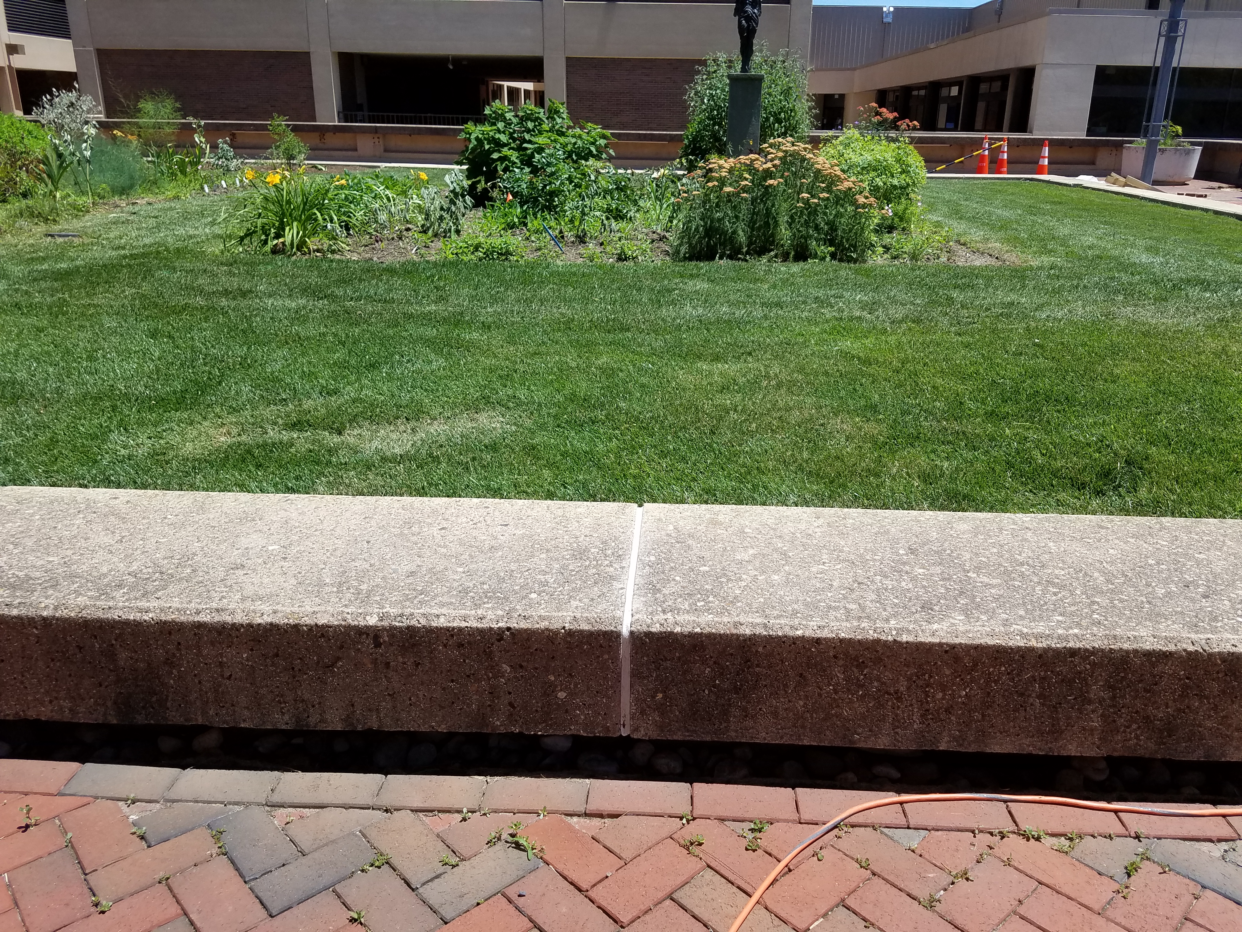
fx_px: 933
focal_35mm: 26
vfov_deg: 53.1
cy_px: 466
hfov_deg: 67.3
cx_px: 621
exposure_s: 1/2256
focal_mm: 4.2
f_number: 1.7
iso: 50
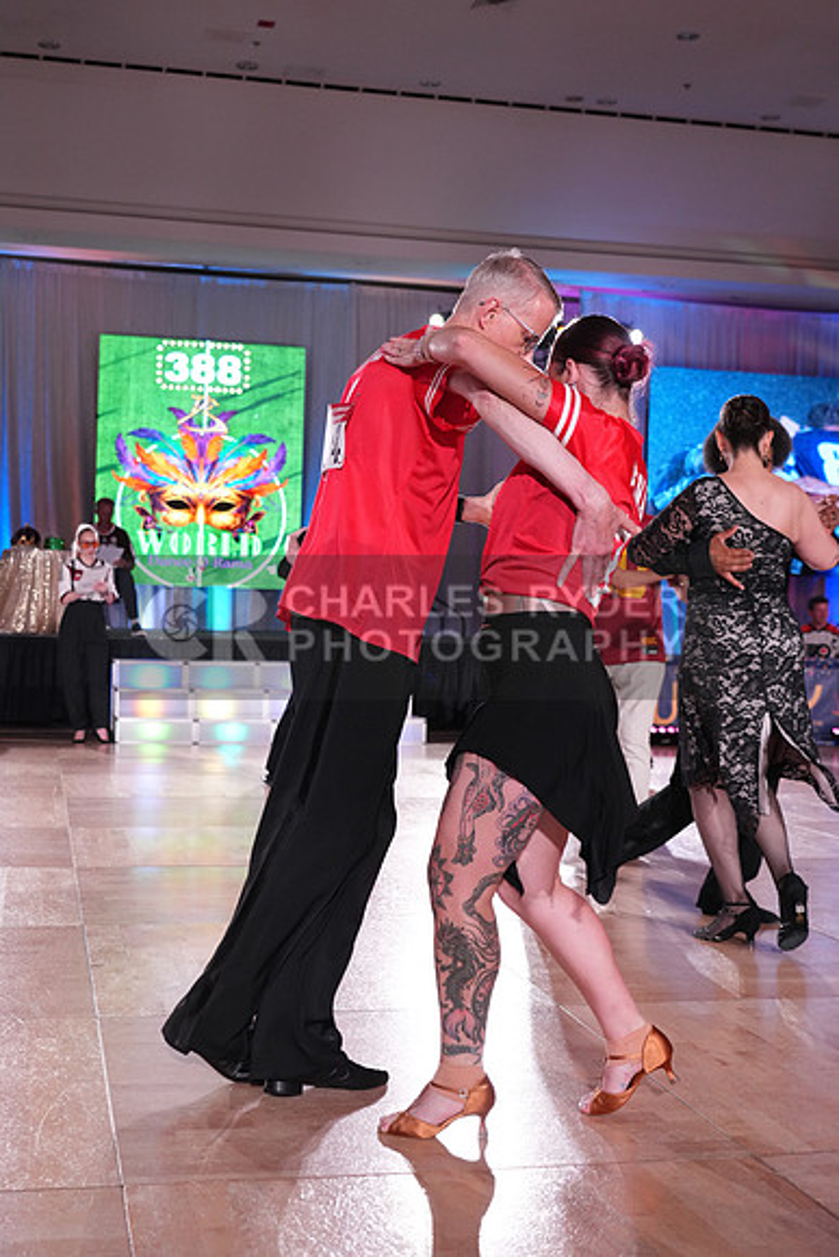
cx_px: 420
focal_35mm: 43
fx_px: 1502
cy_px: 628
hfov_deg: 31.2
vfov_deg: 45.4
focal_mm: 43
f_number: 4
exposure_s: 1/500
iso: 2500
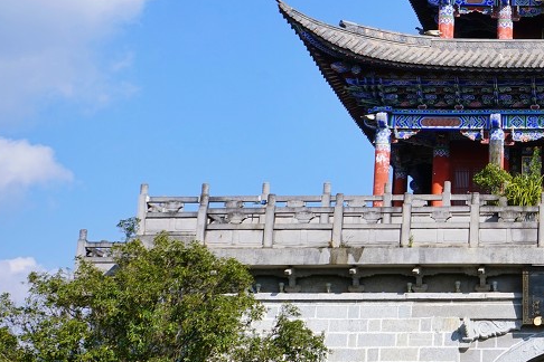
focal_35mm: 100
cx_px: 615
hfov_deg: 19.5
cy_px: -28
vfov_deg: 13.4
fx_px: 1511
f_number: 14
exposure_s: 1/100
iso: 100
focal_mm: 38
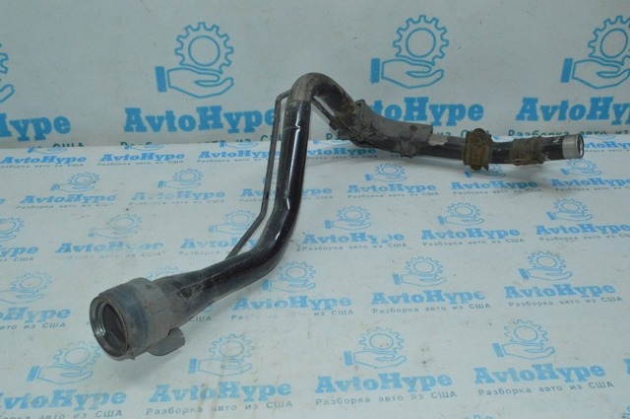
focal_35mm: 38
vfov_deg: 35.4
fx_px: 655
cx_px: 315
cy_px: 210
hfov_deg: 51.3
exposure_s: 1/200
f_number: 16
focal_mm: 25
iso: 5600
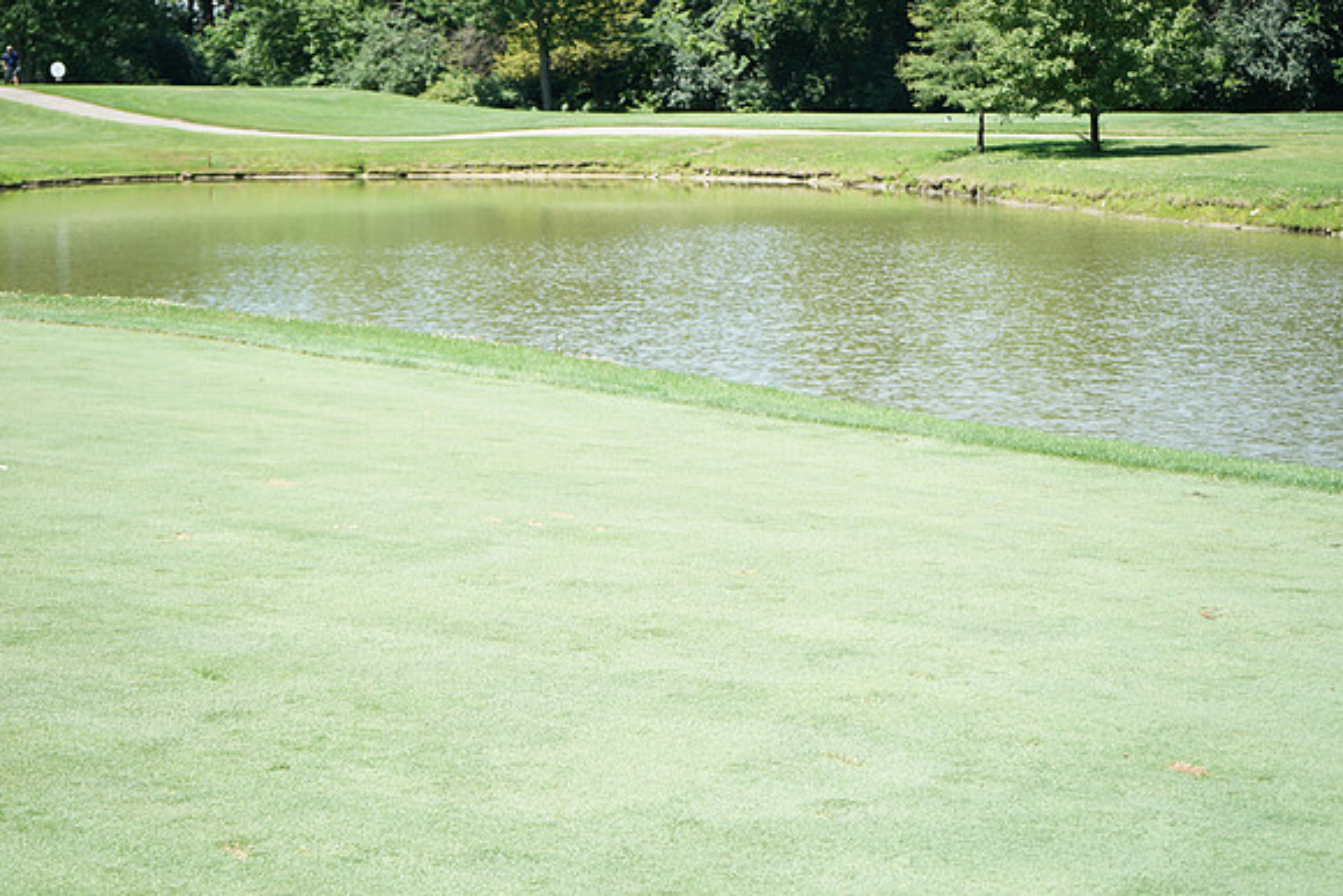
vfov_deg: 19.5
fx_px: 2612
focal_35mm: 70
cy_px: 448
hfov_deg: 28.8
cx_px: 672
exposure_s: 1/160
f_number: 6.3
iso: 100
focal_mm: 70
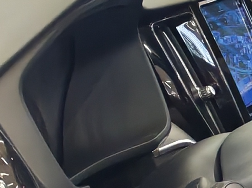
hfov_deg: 8.9
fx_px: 1535
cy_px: 240
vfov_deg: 7.0
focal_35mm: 211
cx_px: 498
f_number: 1.9
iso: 729
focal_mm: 6.12
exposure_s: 1/100
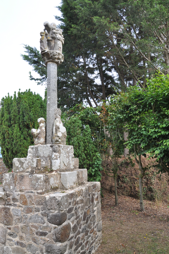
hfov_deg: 47.8
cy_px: 127
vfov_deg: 67.4
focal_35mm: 27
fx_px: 191
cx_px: 84
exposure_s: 1/160
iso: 400
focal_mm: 18
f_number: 13
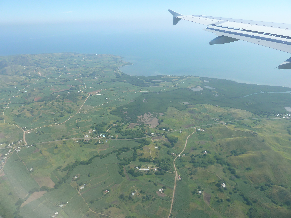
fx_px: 210
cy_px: 109
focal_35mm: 25
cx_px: 146
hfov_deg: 69.4
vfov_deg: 54.9
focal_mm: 4.1
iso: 80
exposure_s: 1/320
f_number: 4
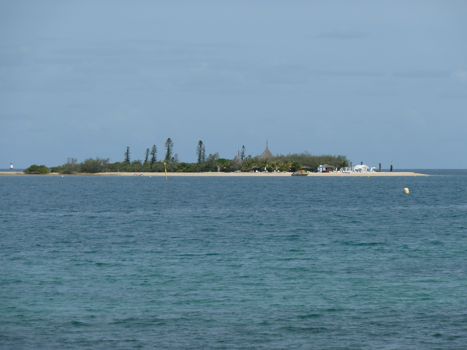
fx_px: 2833
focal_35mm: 210
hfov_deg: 9.4
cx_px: 234
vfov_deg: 7.1
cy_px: 175
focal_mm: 34.4
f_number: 5.6
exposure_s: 1/500
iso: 80
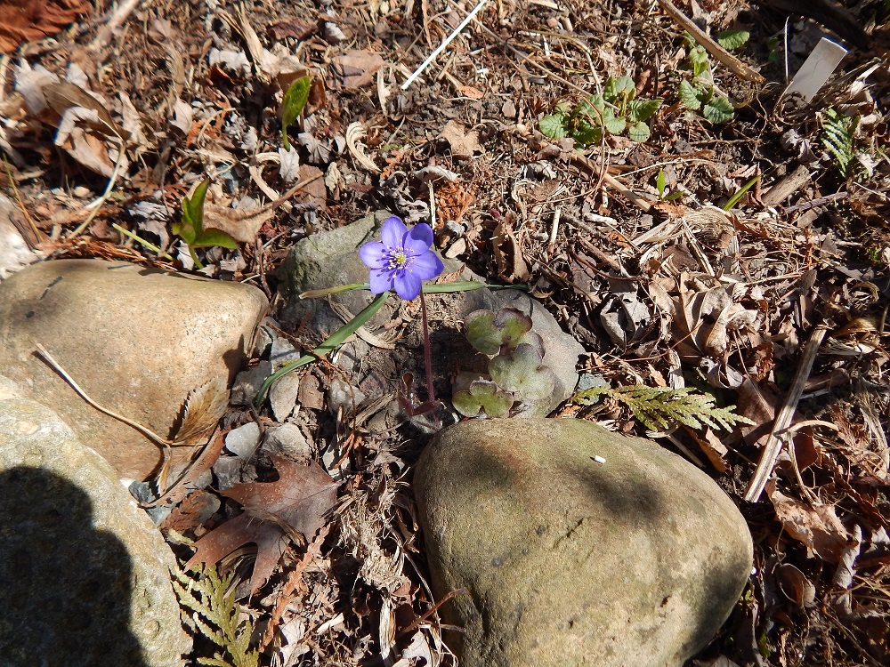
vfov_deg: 61.1
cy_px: 334
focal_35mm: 22
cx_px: 445
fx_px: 566
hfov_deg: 76.4
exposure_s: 1/1000
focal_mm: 4
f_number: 3
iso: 125
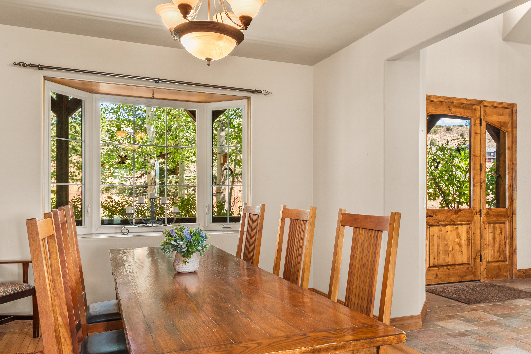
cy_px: 196
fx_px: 443
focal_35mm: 30
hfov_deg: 61.8
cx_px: 286
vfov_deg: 43.6
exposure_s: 1
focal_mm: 20
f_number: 9
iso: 400
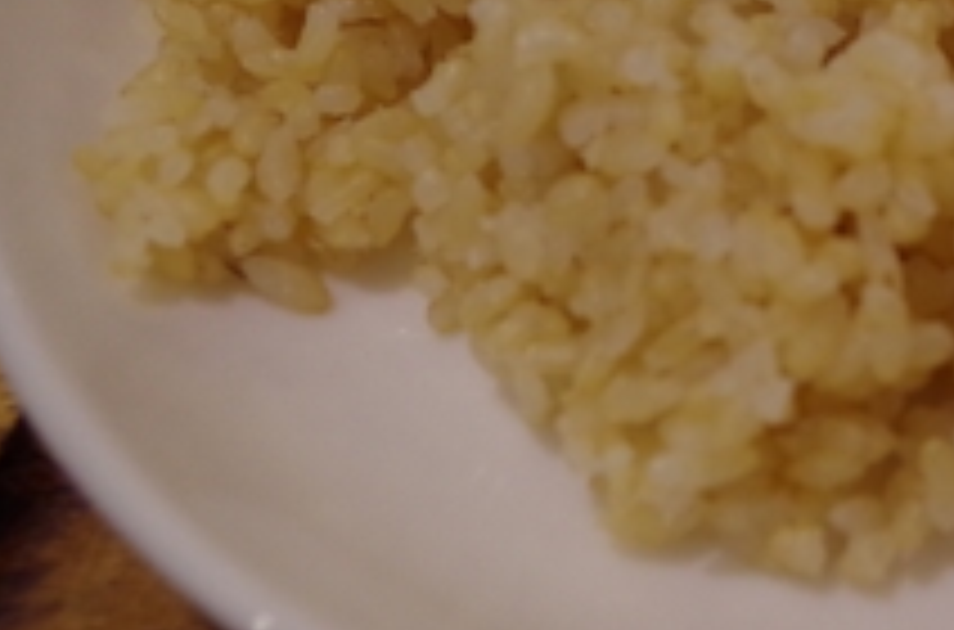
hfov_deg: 23.6
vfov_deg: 16.6
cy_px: 50
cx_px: 1064
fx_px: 2130
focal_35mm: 81
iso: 1600
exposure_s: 1/50
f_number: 5
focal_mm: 23.13
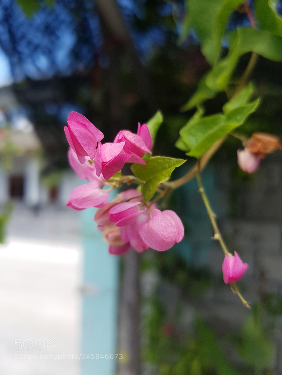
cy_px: 188
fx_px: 282
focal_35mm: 26
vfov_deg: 67.3
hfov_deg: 53.1
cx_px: 141
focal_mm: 4.2
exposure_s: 1/674
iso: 50
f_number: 1.7
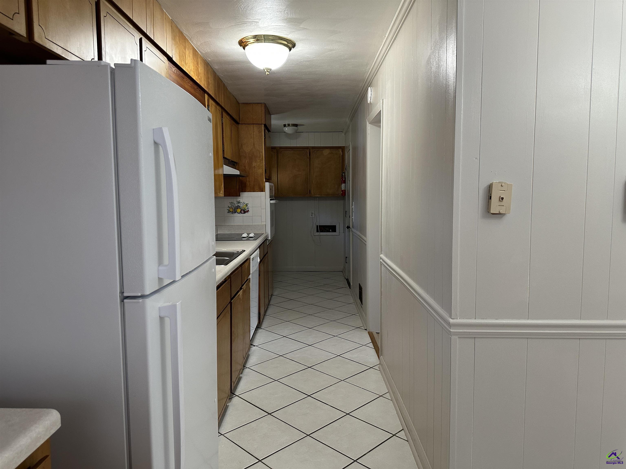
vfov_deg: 56.8
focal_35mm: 24
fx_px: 434
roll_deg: +0.8
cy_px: 234
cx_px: 313
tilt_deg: -4.0
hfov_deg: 71.6
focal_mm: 6.86
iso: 200
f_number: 1.78
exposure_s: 1/120
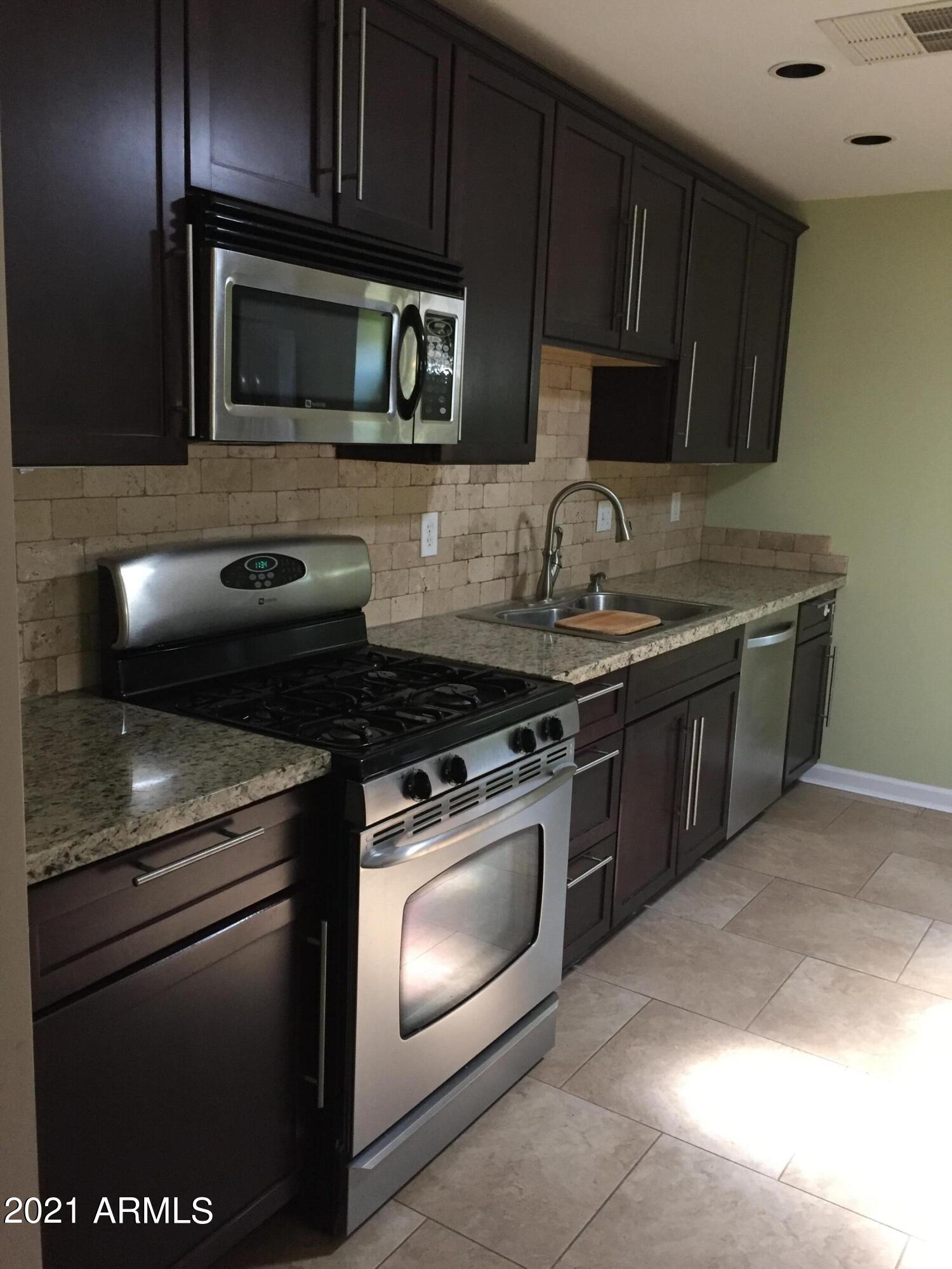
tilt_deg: -9.3
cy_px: 634
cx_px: 476
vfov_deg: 61.7
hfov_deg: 48.2
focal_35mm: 29
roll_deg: -2.3
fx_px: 1063
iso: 200
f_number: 2.2
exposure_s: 1/30
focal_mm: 4.15
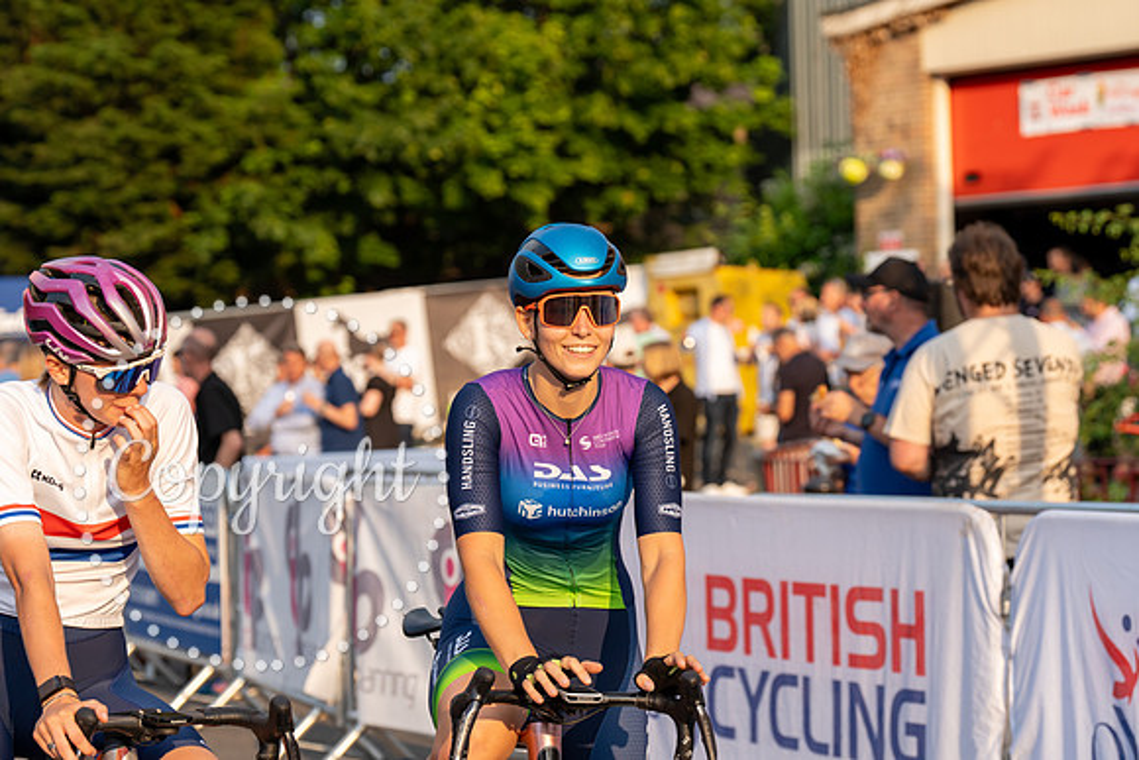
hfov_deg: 19.8
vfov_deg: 13.3
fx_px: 3259
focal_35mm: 103
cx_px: 570
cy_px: 380
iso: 500
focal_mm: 103
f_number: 4.5
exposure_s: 1/1250
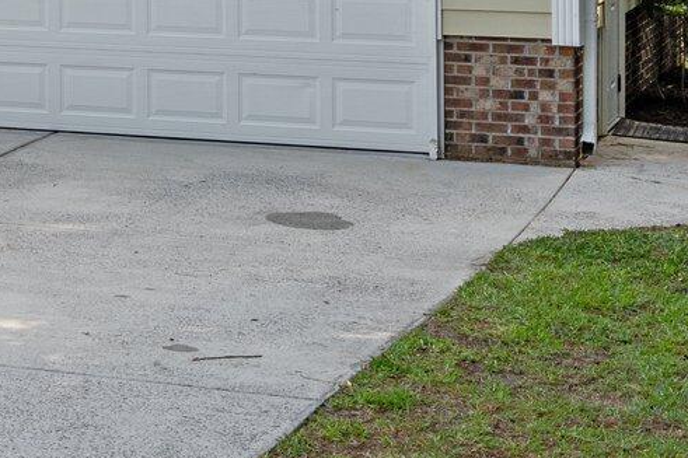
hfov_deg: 16.1
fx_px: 2312
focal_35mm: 121
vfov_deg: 10.7
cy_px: -324
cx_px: -206
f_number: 4
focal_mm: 29
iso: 250
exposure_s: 1/1000
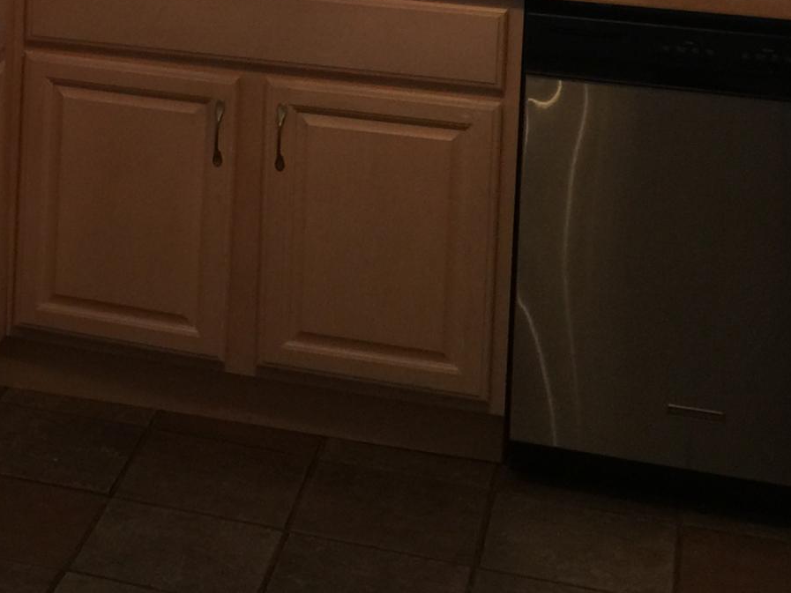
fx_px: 2217
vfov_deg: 14.6
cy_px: -178
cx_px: -237
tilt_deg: -7.4
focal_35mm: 97
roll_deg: -2.2
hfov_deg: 18.8
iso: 40
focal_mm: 4.15
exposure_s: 1/15
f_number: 2.2
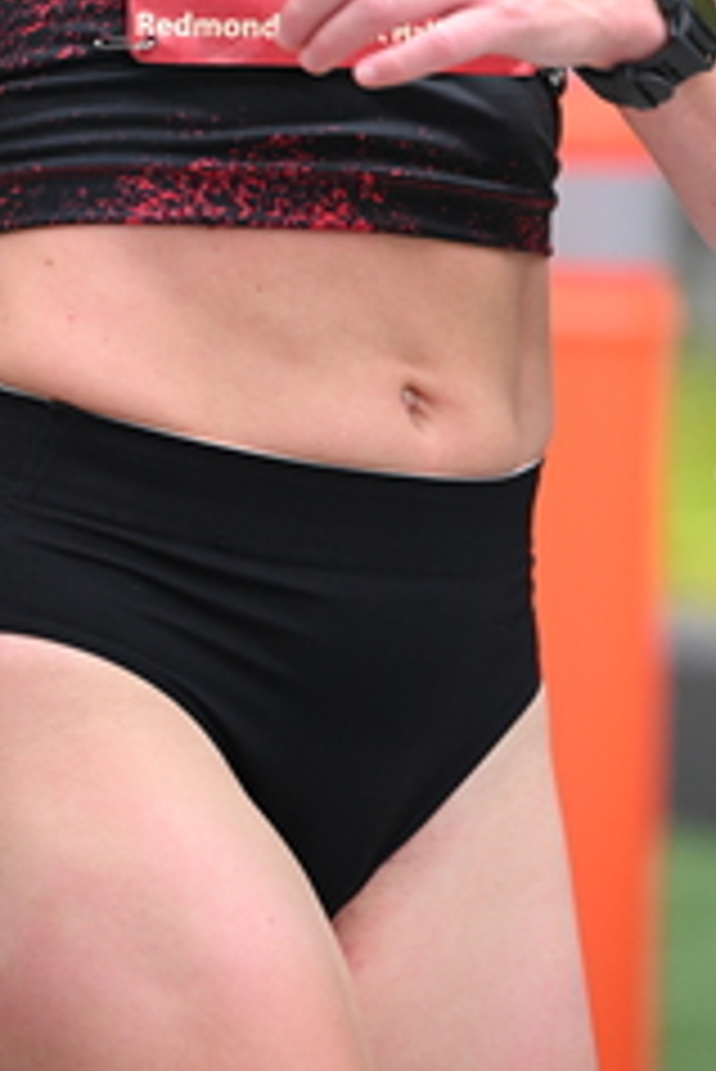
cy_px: -94
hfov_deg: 4.8
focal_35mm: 289
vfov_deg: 7.1
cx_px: 47
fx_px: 8609
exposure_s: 1/1250
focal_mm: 125
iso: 1600
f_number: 2.8
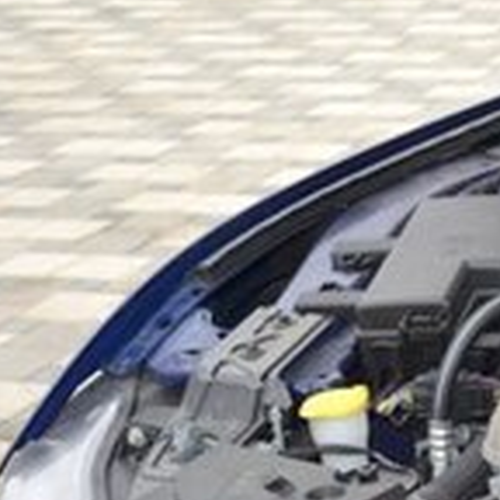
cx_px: 1049
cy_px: 431
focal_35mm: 105
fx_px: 1716
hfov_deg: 13.7
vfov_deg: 16.4
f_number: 4
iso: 100
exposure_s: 1/200
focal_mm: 18
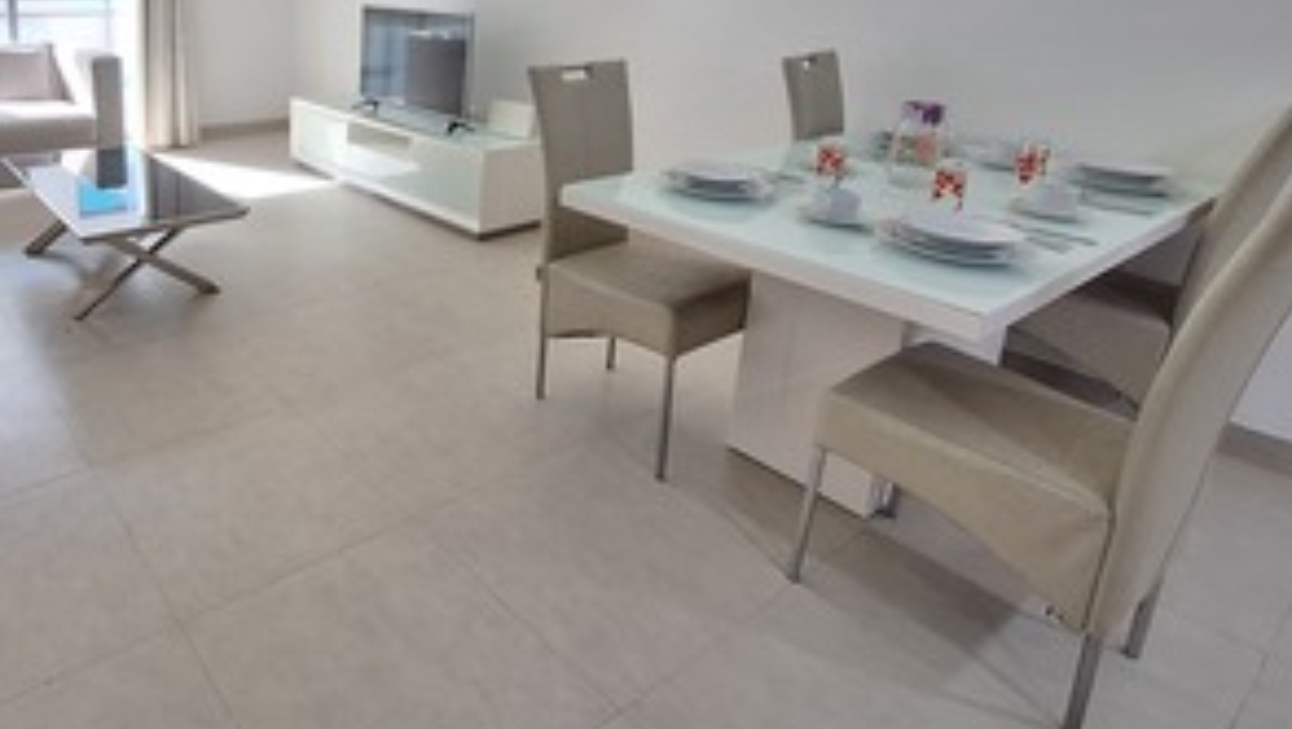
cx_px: 323
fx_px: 754
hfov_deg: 75.3
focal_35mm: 22
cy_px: 143
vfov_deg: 48.6
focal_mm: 1.74
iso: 100
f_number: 2.2
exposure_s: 1/50
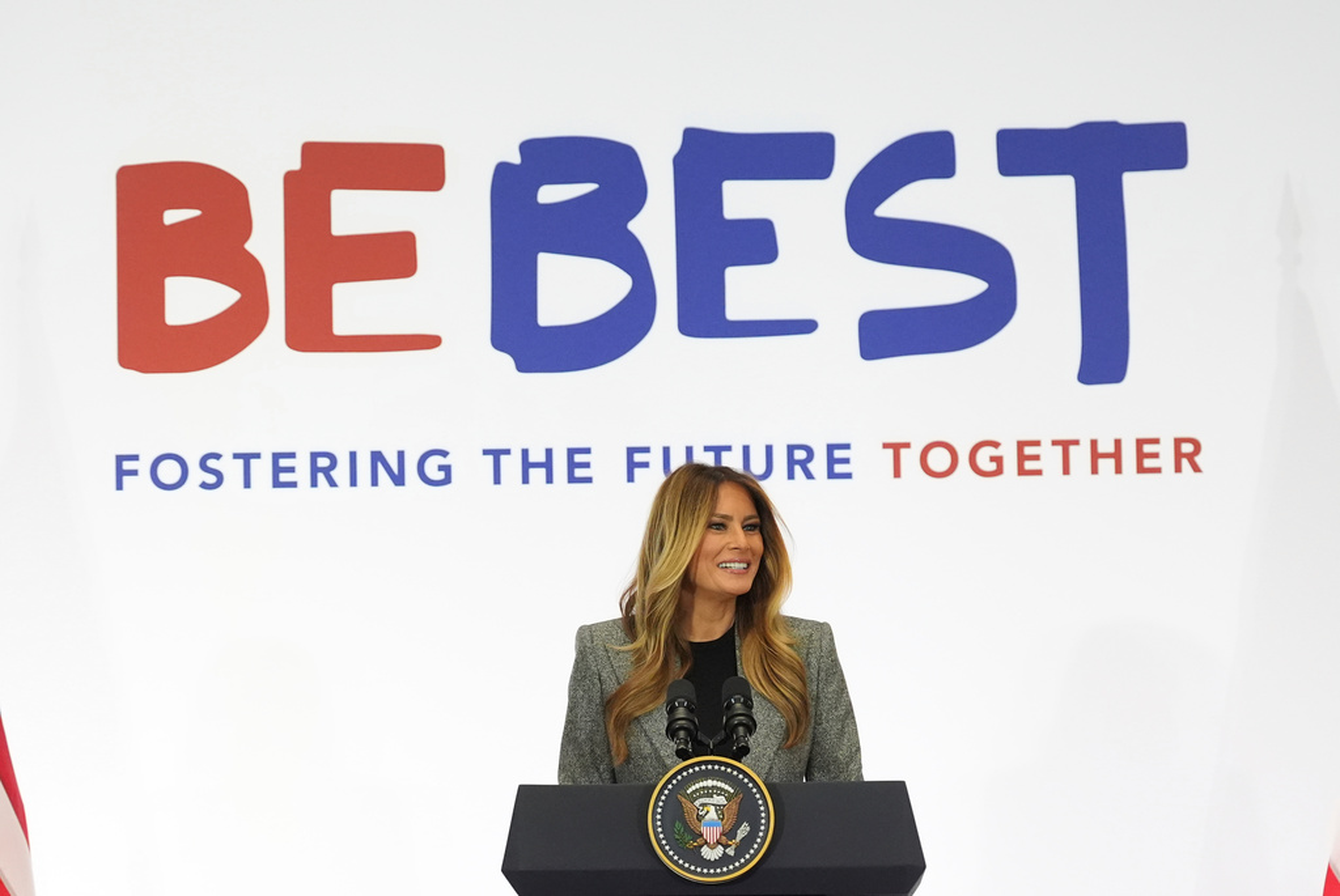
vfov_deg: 6.9
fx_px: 7414
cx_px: 670
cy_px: 448
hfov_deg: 10.3
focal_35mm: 199
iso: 4000
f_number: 3.2
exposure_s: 1/800
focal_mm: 133
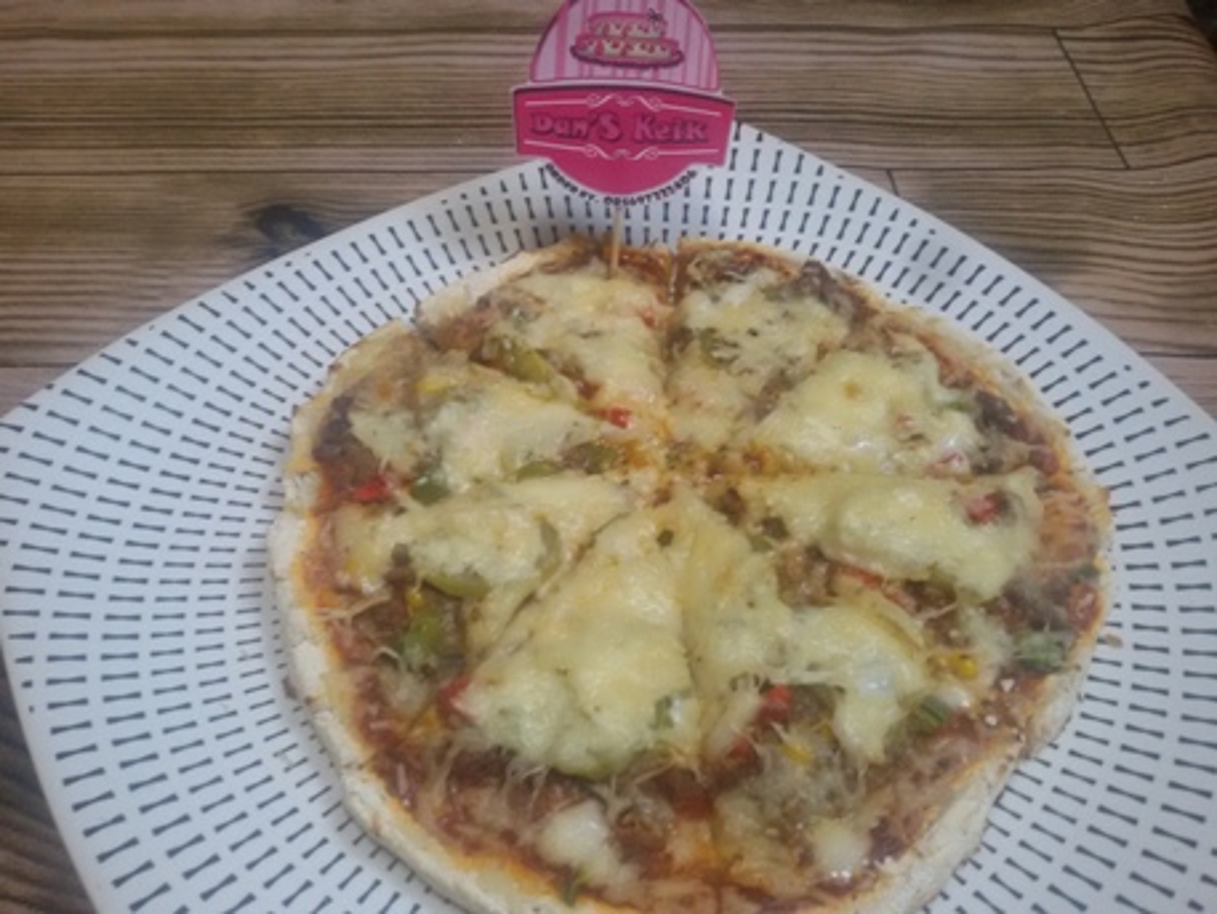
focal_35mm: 31
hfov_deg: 58.3
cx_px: 608
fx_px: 1090
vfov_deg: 45.5
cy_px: 457
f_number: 2.4
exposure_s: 1/33
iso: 160
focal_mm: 2.93
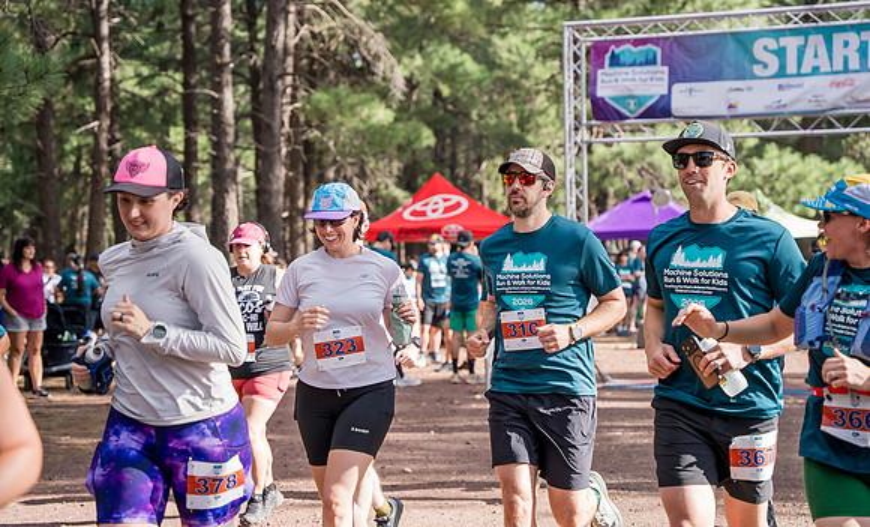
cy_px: 236
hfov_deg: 28.8
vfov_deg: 17.7
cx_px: 435
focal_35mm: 72
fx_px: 1692
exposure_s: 1/1600
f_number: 3.2
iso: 500
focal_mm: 70
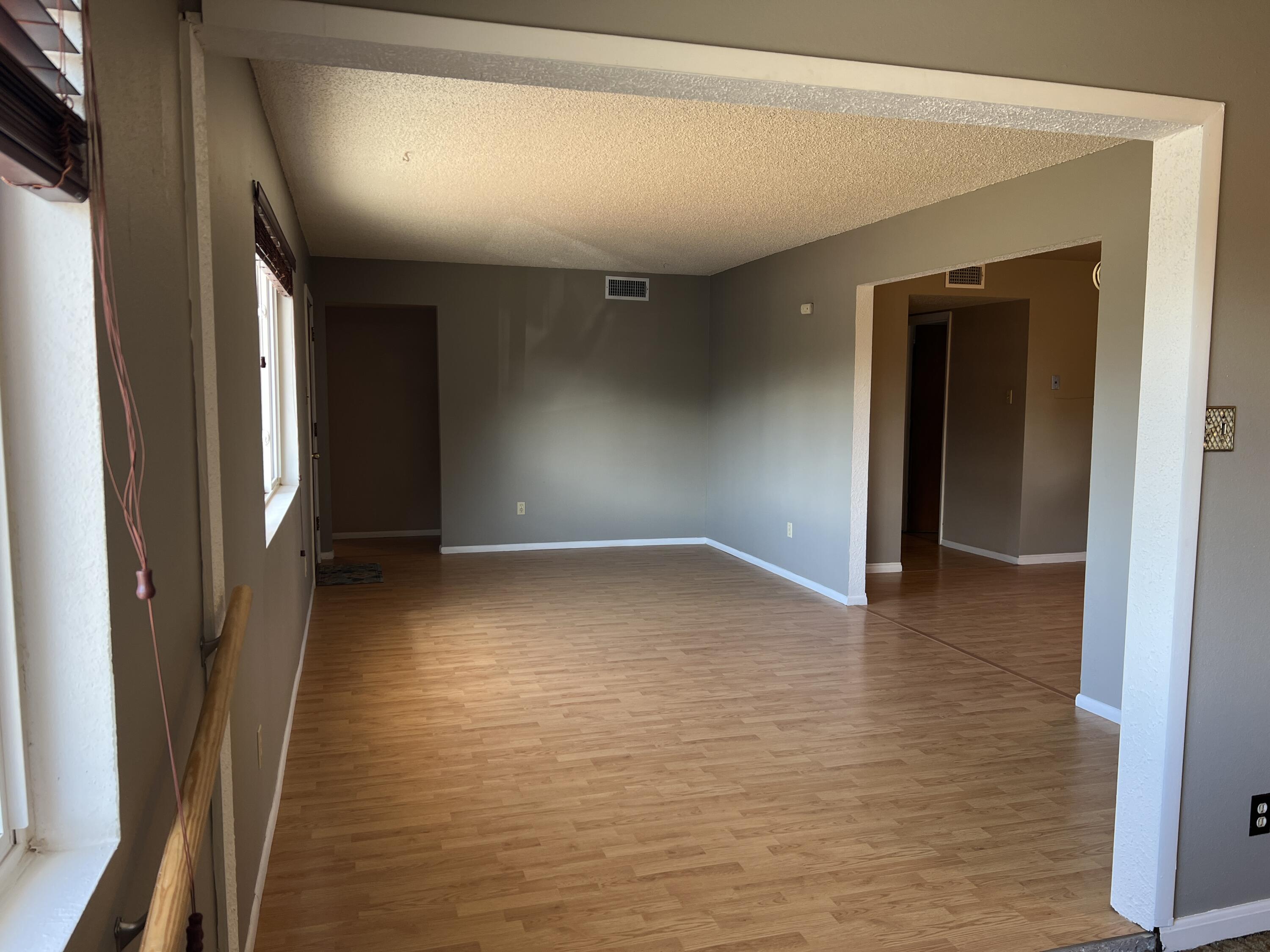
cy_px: 476
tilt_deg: -6.1
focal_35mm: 26
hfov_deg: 67.3
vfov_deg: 53.1
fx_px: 954
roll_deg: +0.2
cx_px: 635
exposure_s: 1/60
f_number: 1.5
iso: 64
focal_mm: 5.7
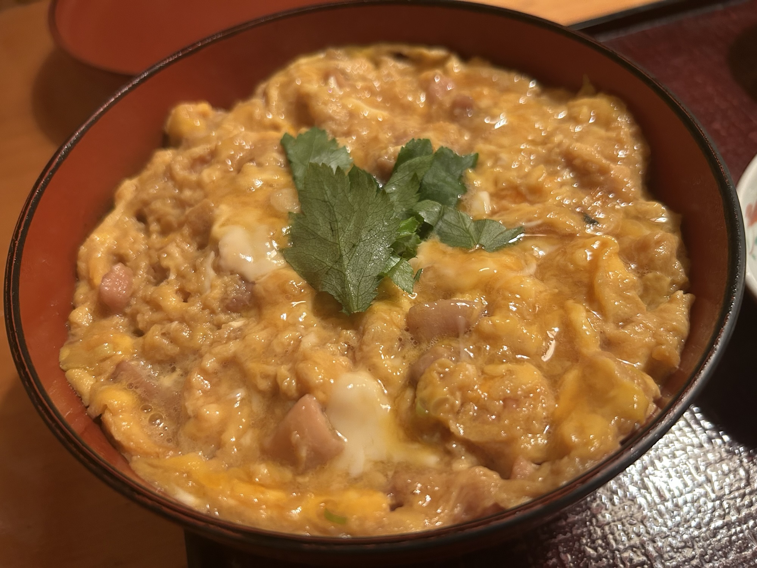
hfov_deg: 67.3
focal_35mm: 26
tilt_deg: -52.5
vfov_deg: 53.1
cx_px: 378
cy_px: 284
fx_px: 569
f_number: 1.5
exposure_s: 1/50
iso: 320
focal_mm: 5.7
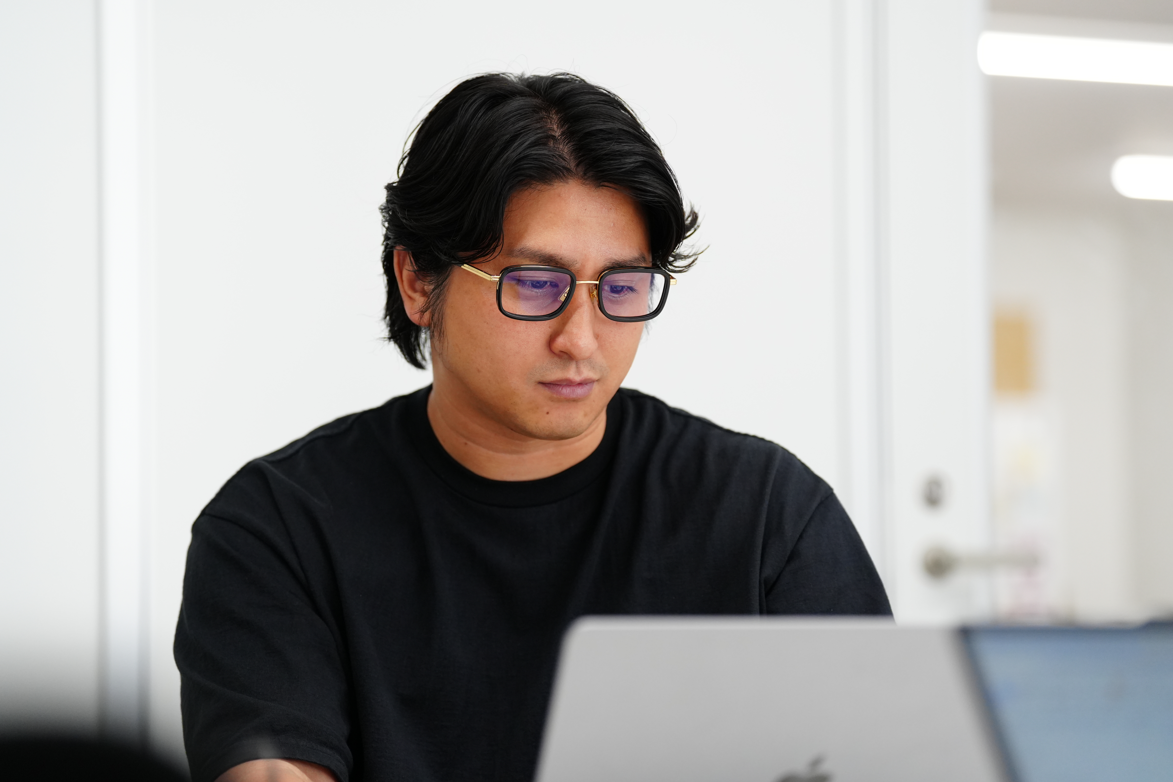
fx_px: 3291
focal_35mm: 101
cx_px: 586
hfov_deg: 20.2
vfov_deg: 13.6
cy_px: 391
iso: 2000
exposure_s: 1/500
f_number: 2.8
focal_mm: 101
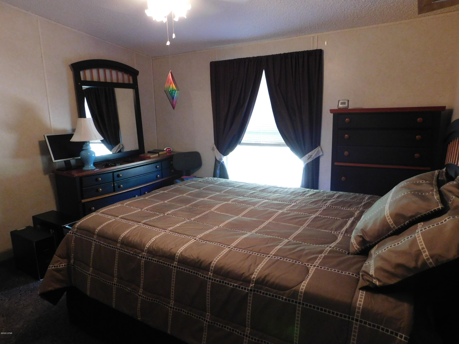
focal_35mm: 23
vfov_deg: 58.9
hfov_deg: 73.9
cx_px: 230
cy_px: 172
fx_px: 305
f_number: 3
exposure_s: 1/25
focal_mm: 4
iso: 400
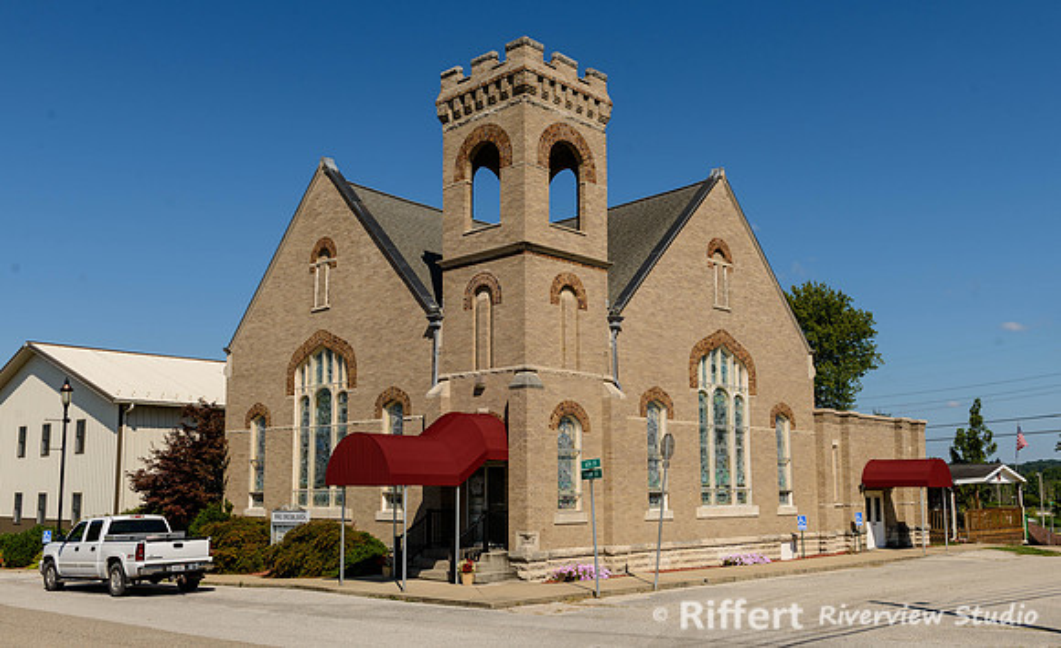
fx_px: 980
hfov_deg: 56.9
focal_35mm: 34
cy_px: 352
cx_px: 530
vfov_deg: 36.5
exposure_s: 1/500
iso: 100
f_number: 8
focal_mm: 32
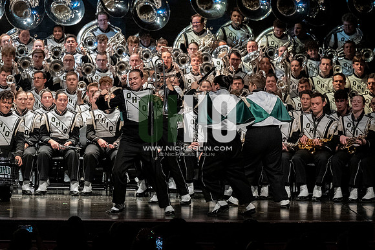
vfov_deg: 6.5
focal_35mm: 210
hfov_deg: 9.8
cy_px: 125
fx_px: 2186
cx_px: 188
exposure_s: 1/500
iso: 4000
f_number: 4
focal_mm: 140
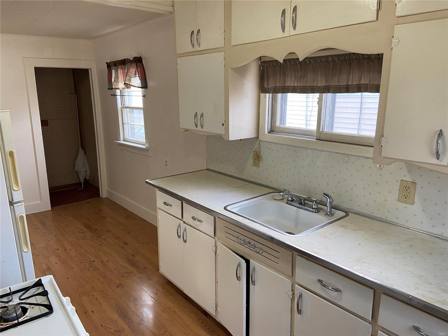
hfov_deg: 67.3
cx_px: 224
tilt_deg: -11.1
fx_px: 336
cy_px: 168
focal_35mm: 26
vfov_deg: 53.1
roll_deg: -0.1
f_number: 1.8
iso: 80
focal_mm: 4.25
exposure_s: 1/60
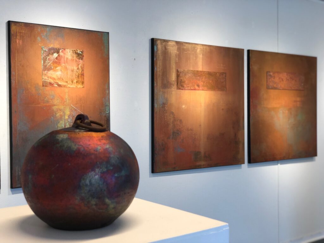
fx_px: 487
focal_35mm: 52
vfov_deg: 28.0
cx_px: 162
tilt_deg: -0.9
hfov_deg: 36.8
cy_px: 122
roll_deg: +0.3
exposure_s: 1/50
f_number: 2.4
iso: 50
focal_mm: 6
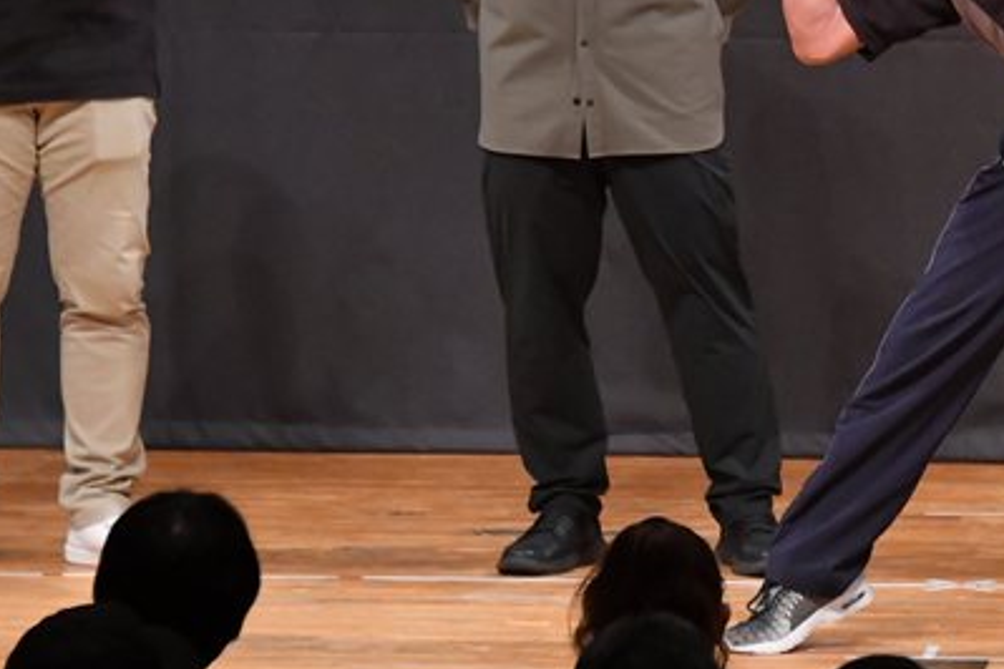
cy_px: 138
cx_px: 925
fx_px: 13804
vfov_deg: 2.8
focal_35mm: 495
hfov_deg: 4.2
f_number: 5.6
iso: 7200
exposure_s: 1/400
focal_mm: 170
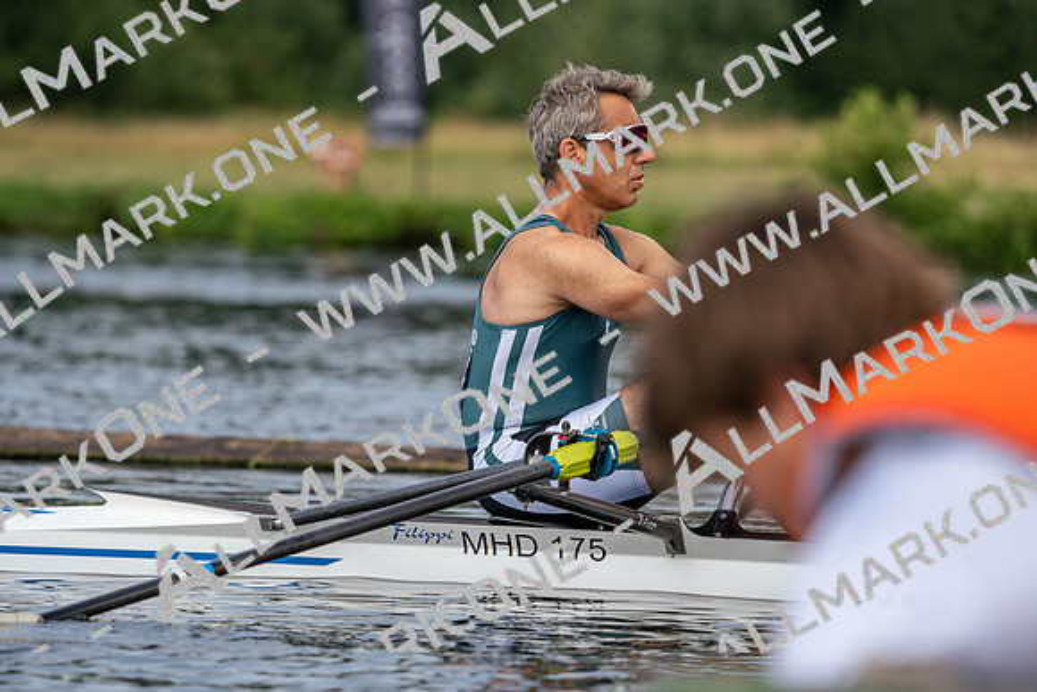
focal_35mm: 341
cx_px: 518
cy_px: 346
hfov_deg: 6.0
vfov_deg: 4.0
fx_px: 9825
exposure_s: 1/1600
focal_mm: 341
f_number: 6.3
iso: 400
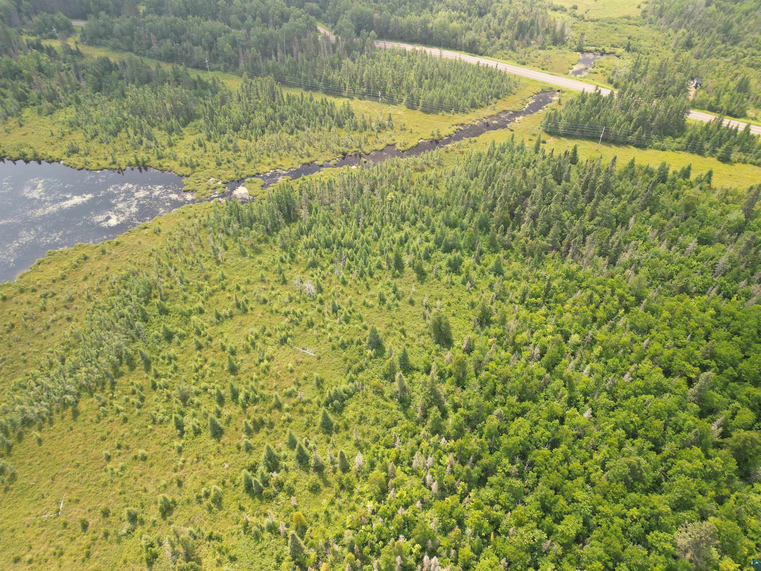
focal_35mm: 24
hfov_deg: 71.6
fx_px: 528
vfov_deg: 56.8
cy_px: 286
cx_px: 380
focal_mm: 6.72
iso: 100
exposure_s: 1/80
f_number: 1.7
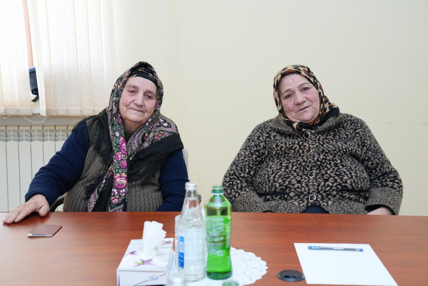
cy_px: 143
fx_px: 630
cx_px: 214
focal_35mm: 53
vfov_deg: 25.5
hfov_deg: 37.5
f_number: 5
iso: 1600
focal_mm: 53
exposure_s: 1/200
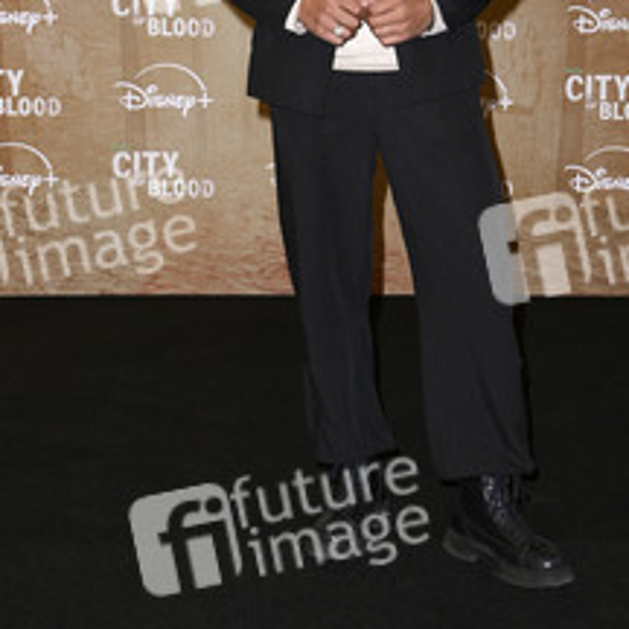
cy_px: 90
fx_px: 1871
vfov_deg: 18.8
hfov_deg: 19.1
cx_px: 364
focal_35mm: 91
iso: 320
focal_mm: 58
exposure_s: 1/250
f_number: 5.6
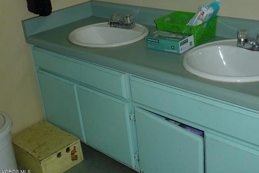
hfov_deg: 38.9
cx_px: 131
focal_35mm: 51
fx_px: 367
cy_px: 81
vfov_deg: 26.5
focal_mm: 4.4
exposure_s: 1/30
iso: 100
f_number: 3.3
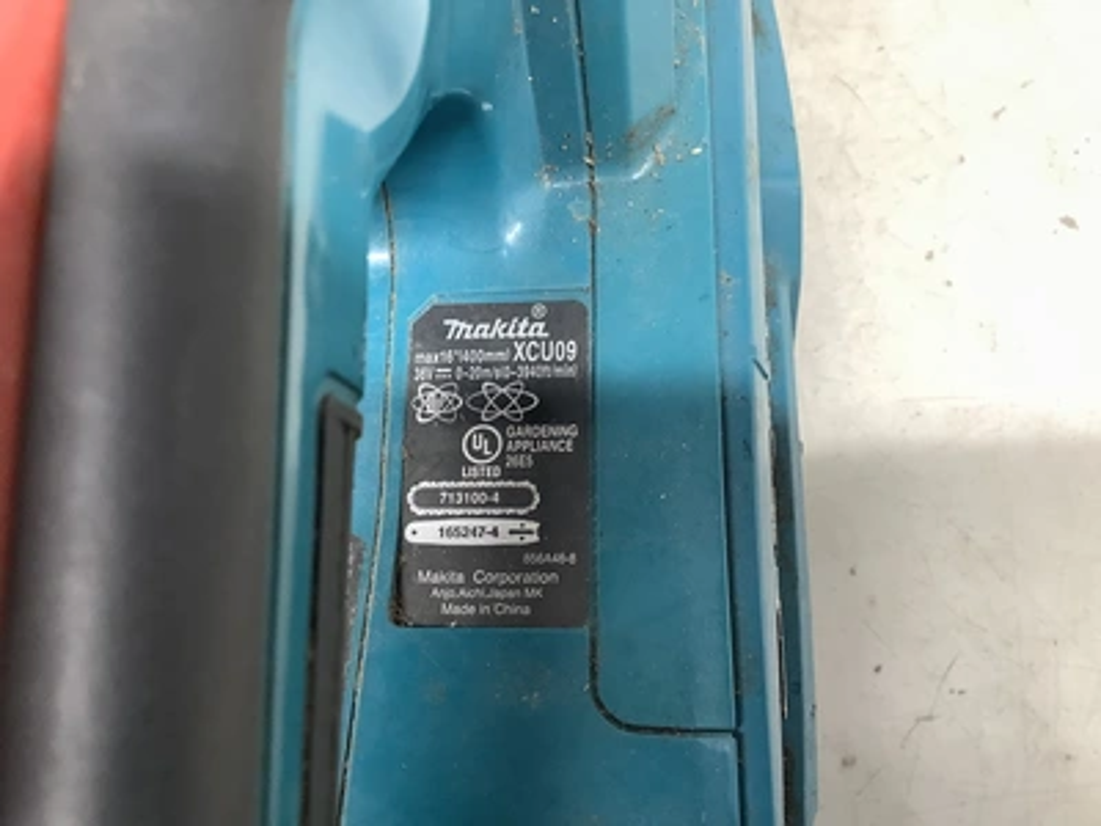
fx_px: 986
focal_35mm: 31
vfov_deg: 45.4
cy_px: 413
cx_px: 550
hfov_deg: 58.4
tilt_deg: -64.3
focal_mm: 3.3
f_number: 2.4
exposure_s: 1/60
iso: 125
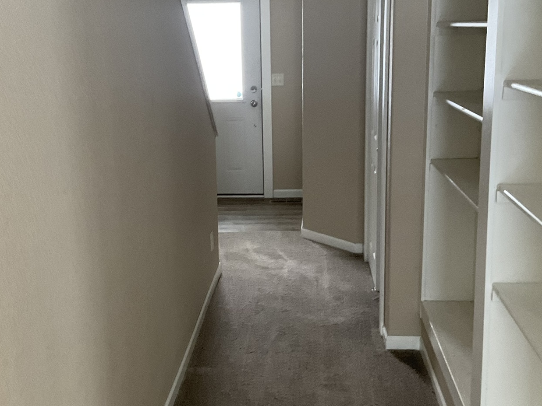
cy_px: 189
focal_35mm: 48
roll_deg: +1.9
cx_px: 251
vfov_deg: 30.3
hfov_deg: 39.6
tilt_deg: -12.1
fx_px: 752
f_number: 1.8
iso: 160
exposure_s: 1/60
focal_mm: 3
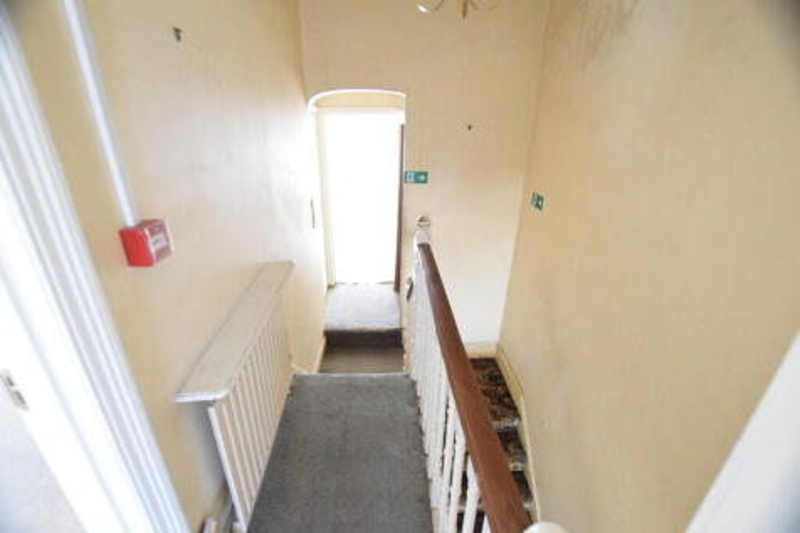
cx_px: 400
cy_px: 266
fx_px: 333
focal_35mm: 15
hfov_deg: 100.4
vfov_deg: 77.3
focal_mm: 10
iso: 6400
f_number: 4.5
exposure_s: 1/80
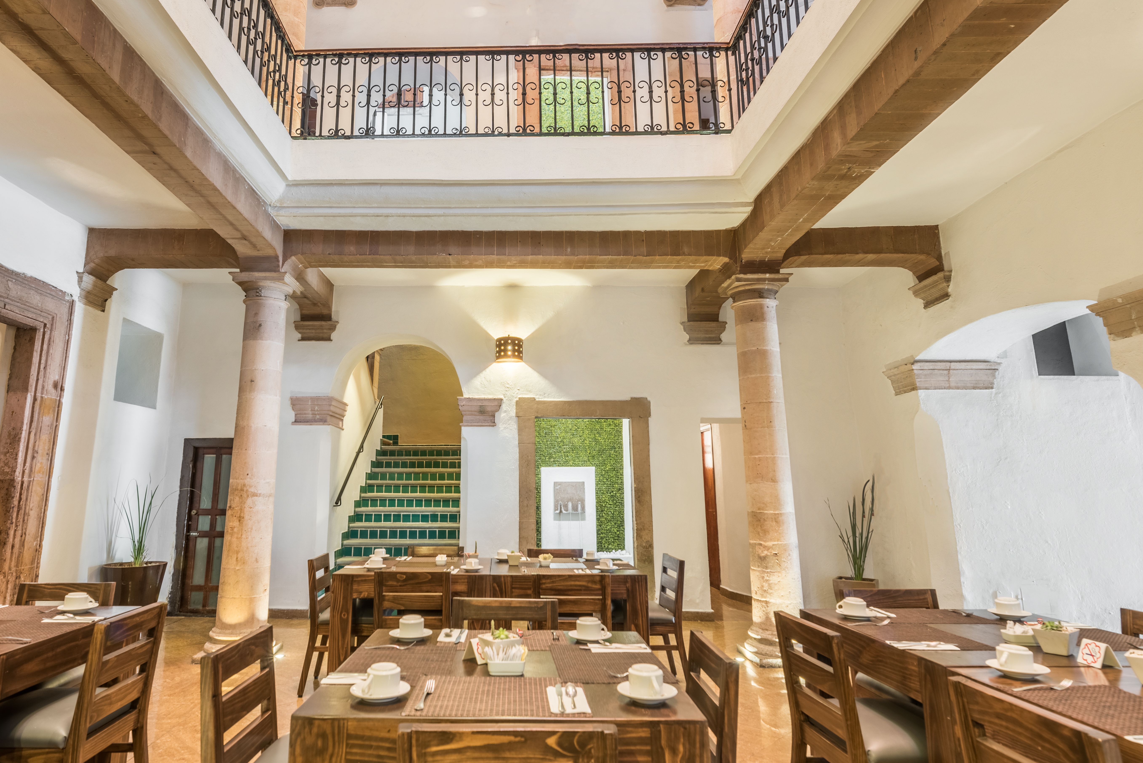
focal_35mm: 20
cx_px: 499
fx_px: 635
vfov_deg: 61.9
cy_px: 356
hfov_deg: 83.6
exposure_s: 1/1.25
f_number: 5.6
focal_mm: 15
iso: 100
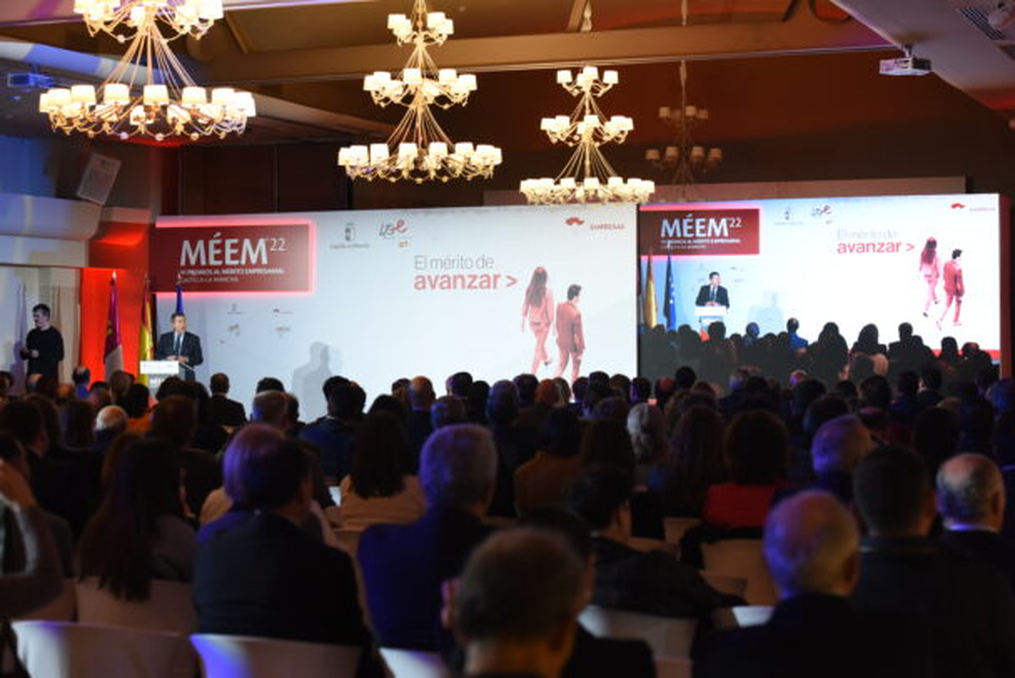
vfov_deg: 19.5
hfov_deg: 28.8
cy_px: 339
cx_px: 508
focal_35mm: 70
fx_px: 1974
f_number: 5
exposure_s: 1/200
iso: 2500
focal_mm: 70
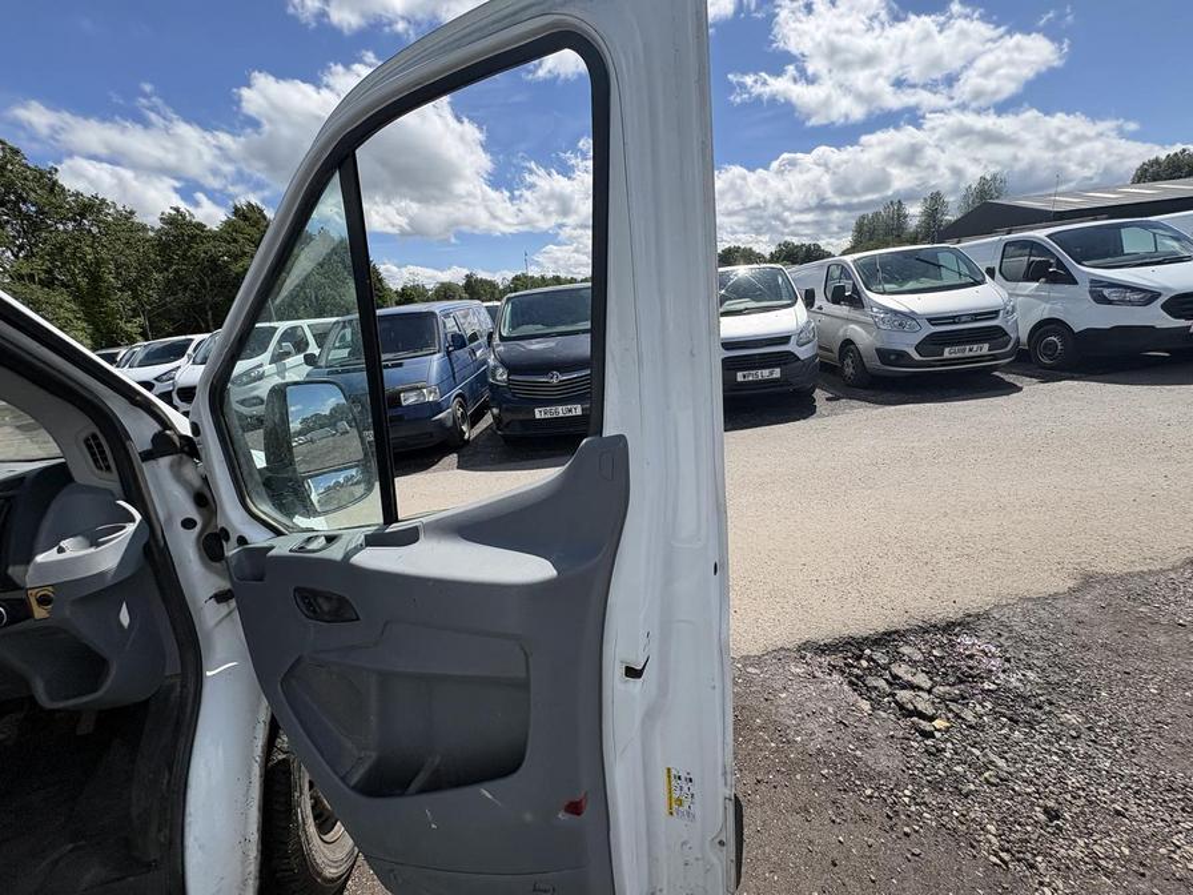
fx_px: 482
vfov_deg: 85.7
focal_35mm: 14
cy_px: 448
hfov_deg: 102.1
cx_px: 596
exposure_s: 1/1477
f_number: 2.2
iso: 50
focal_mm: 2.22
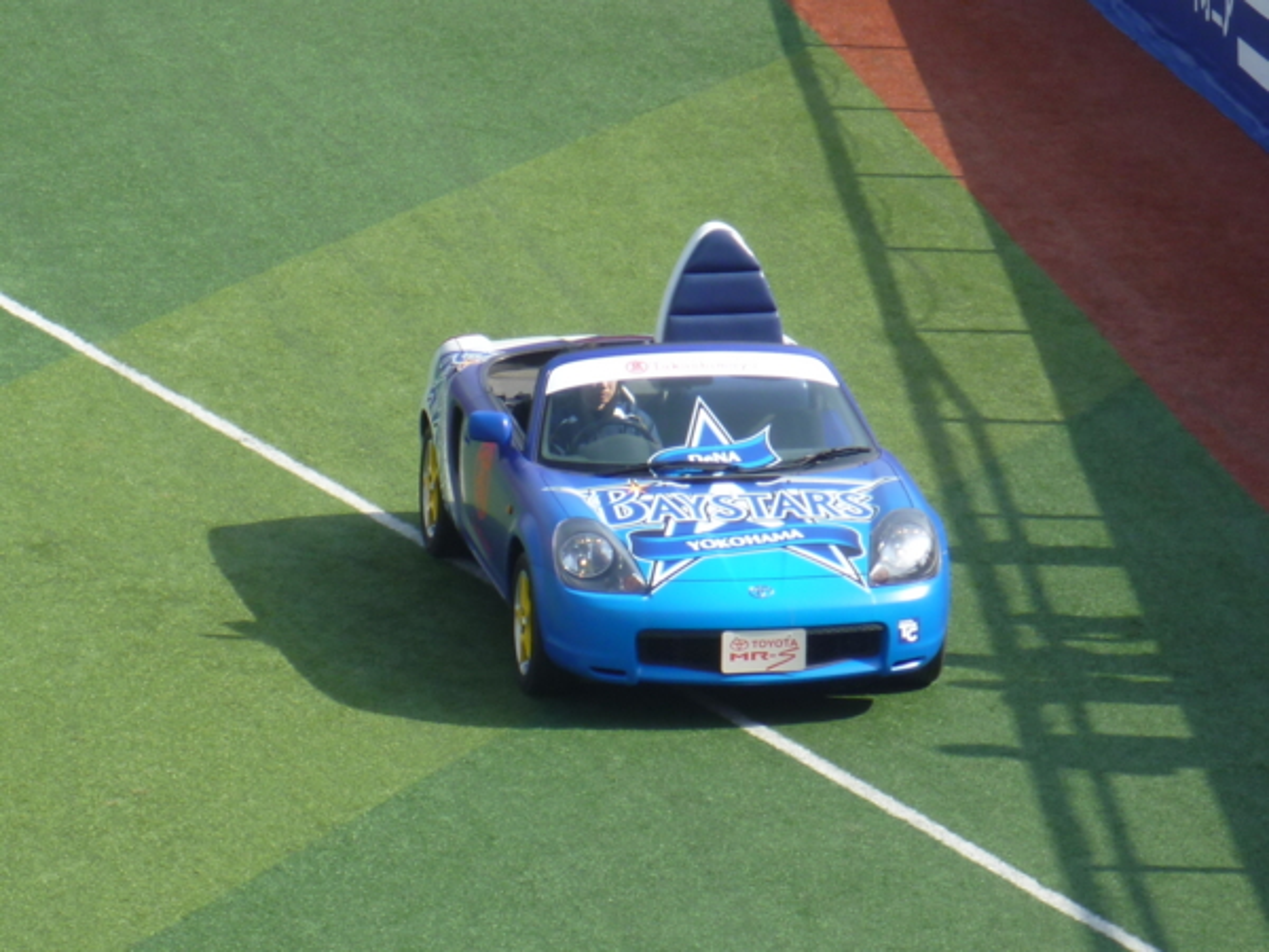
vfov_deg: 5.4
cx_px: 634
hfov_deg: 7.3
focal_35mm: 273
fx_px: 10008
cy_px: 476
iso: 80
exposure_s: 1/125
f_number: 5.9
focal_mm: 25.2
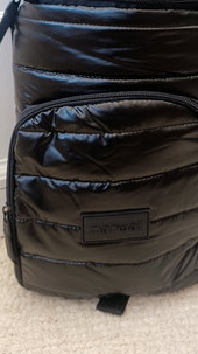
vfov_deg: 43.9
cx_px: 114
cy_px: 64
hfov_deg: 27.0
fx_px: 411
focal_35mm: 44
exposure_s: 1/100
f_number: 1.65
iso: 486
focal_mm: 6.11
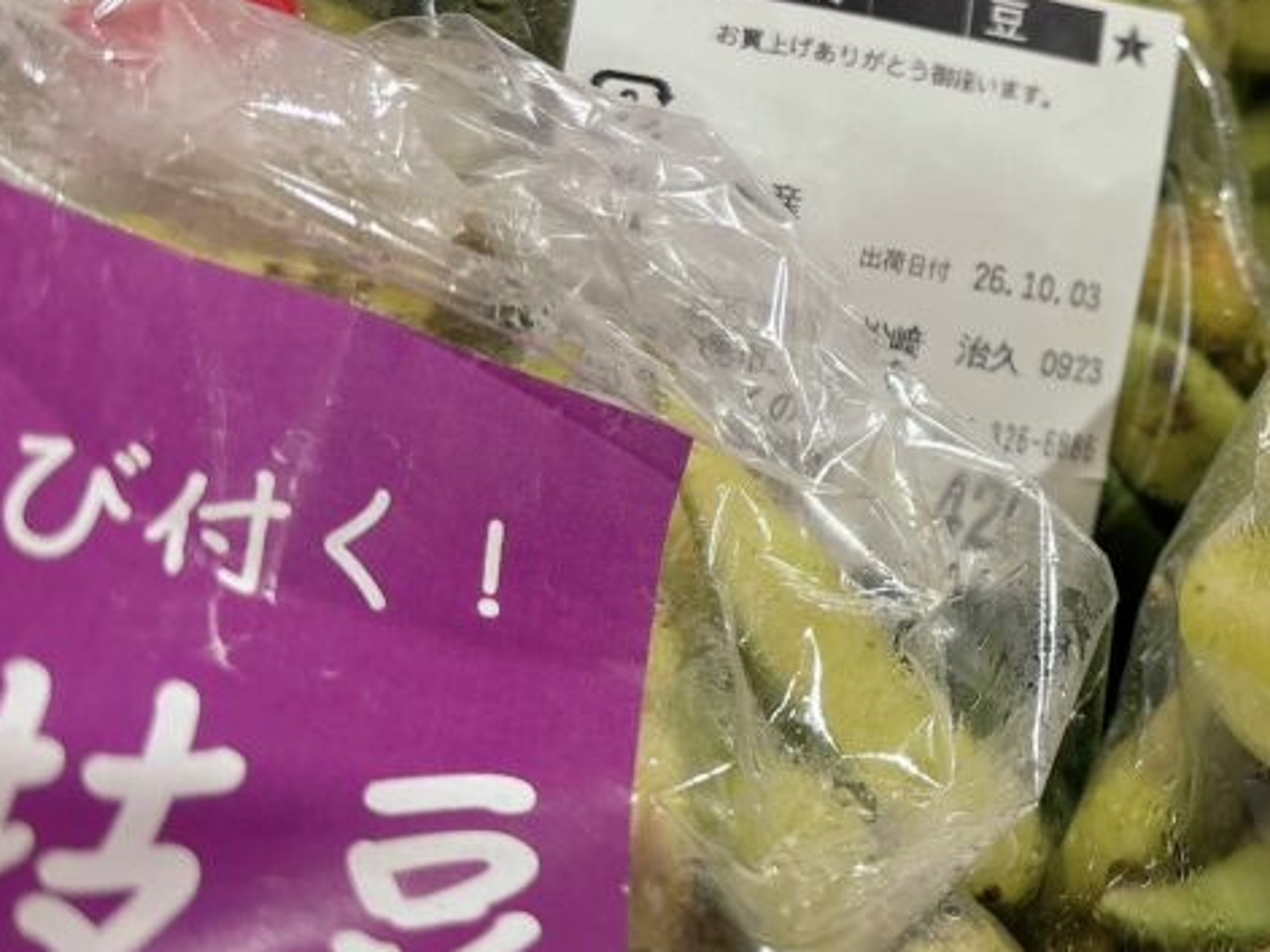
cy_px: 262
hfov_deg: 33.8
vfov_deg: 27.2
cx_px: 1189
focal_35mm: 53
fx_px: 1944
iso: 125
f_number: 1.6
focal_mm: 5.96
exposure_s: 1/60
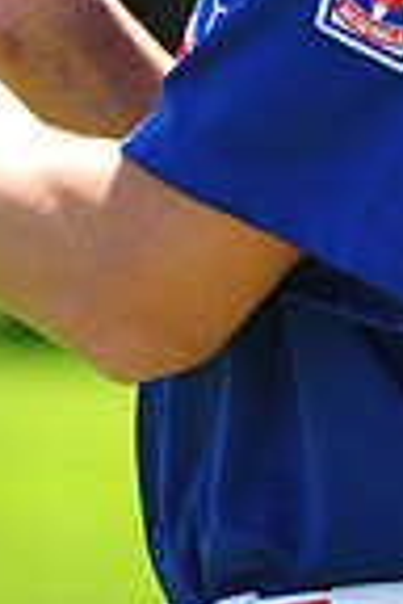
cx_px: 369
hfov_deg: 1.9
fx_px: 11871
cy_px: -449
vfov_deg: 2.9
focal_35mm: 707
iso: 200
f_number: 5.6
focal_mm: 175
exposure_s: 1/320
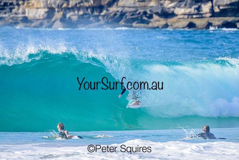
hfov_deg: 2.5
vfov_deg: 1.7
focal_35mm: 832
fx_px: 5525
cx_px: 121
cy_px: 79
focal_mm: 800
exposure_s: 1/2000
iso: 1600
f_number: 11
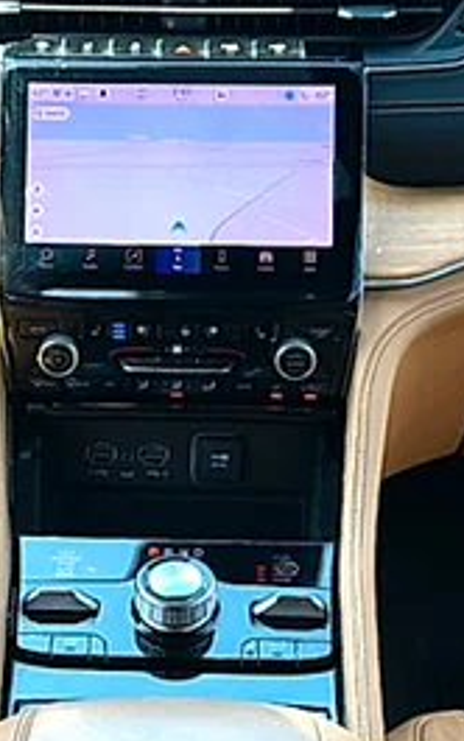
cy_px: 521
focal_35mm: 70
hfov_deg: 18.6
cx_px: 159
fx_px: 1414
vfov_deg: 29.1
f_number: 1.78
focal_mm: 6.86
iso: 64
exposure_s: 1/219
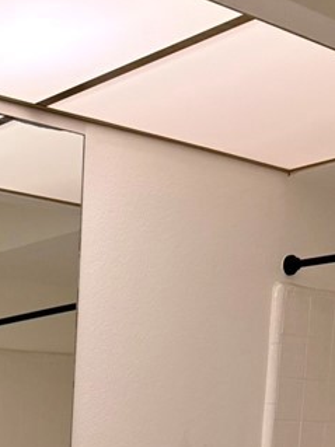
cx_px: -119
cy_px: 646
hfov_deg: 17.7
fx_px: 994
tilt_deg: -9.3
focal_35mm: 77
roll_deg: -2.0
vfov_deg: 21.7
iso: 200
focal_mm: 6.76
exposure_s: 1/120
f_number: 1.78
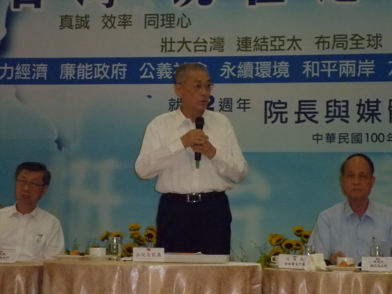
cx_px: 196
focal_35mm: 112
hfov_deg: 17.6
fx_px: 1268
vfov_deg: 13.2
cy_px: 147
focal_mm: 20
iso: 800
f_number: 6.2
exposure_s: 1/125
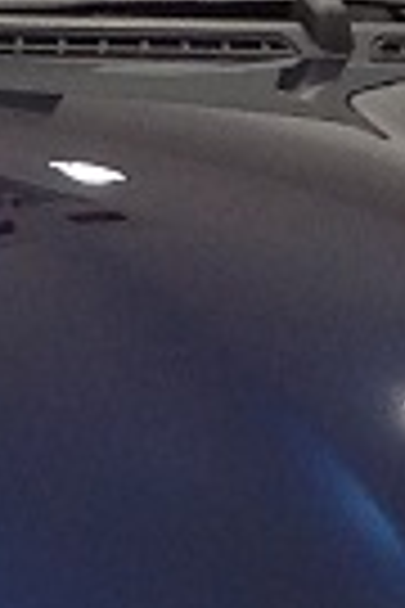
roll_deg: -1.3
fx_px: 5737
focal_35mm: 340
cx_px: -500
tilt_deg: -9.2
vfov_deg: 6.0
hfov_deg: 4.0
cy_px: 885
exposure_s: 1/30
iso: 64
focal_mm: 4.28
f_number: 2.4
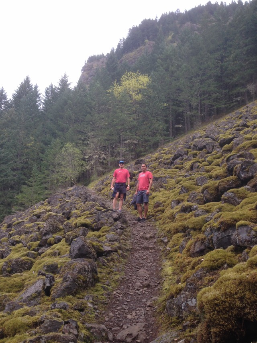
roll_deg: -1.0
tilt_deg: +11.0
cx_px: 128
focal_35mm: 33
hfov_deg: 43.0
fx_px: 327
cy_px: 172
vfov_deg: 55.3
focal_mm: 4.12
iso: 50
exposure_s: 1/306
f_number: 2.4
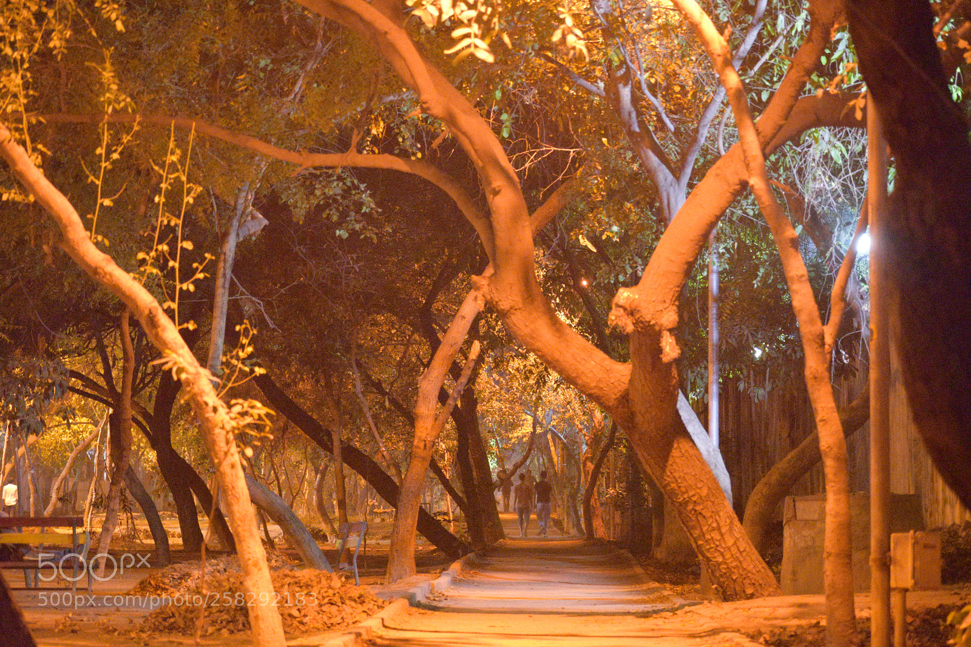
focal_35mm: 129
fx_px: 3478
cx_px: 486
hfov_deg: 15.9
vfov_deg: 10.6
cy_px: 324
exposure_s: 1/5
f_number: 4.8
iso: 12800
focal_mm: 86
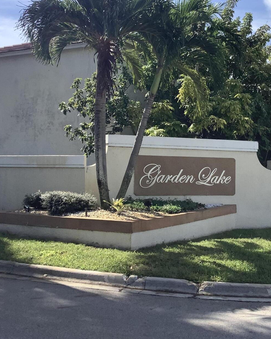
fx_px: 491
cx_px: 173
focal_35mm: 49
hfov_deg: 30.7
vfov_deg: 37.7
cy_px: 115
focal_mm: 3.3
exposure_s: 1/1381
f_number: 2.4
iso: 25
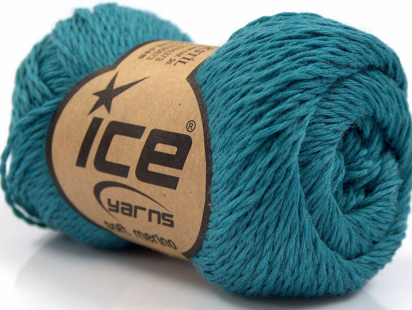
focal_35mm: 84
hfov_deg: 23.3
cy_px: 155
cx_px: 206
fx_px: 1001
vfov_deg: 17.6
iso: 100
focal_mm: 17.25
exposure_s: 1/4.1
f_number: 2.9
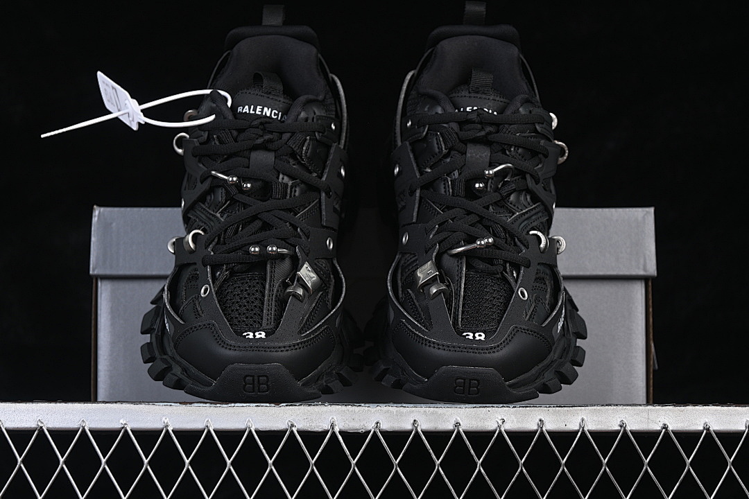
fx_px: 1560
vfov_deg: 18.2
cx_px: 374
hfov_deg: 27.0
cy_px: 250
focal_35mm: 75
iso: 160
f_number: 6.3
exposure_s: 1/60
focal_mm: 50
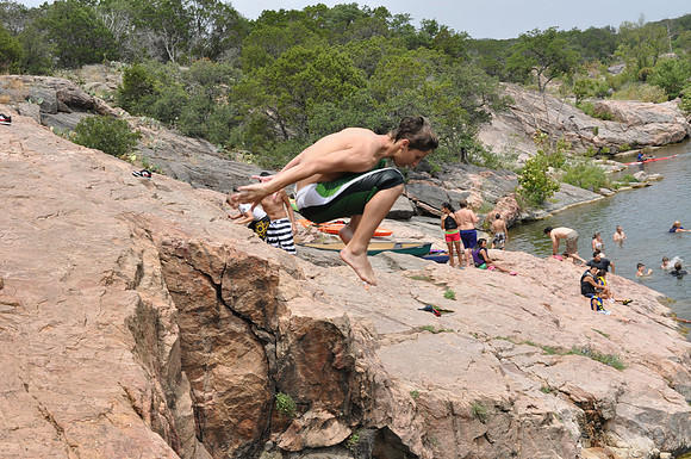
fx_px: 1093
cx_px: 346
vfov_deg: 23.7
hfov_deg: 35.1
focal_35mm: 57
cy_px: 230
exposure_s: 1/500
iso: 200
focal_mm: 38
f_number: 8
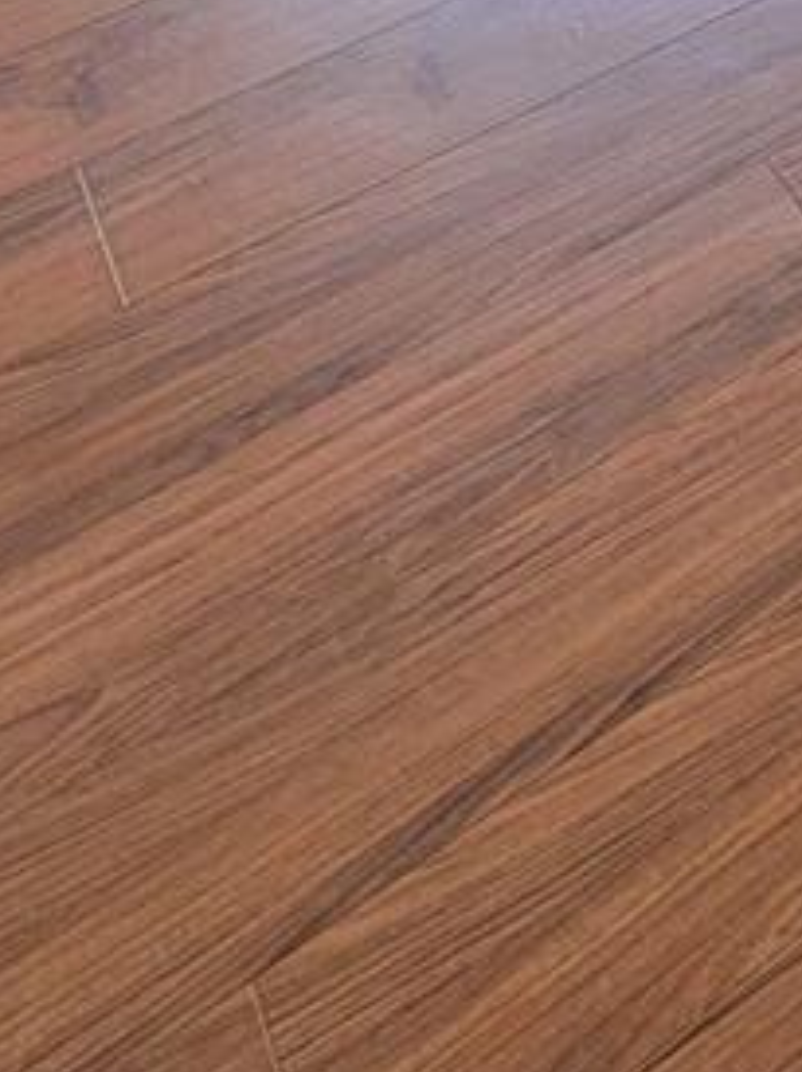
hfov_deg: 21.9
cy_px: -1127
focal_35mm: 57
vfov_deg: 18.7
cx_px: 1152
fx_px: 1764
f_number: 2.2
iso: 50
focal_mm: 2.2
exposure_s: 1/59
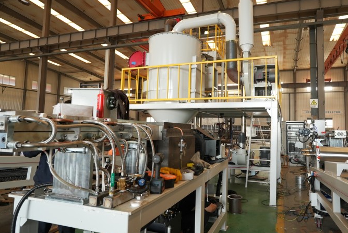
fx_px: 232
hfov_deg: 73.0
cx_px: 207
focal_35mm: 24
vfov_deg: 53.2
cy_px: 113
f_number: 5.6
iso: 2000
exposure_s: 1/160
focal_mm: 20
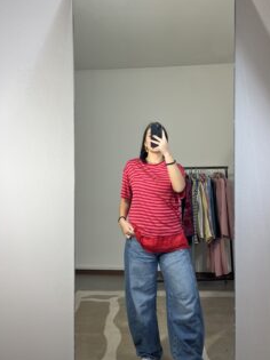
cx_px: 143
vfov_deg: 54.7
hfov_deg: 42.9
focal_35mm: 33
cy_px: 134
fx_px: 343
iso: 64
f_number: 1.6
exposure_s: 1/100
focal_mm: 5.1
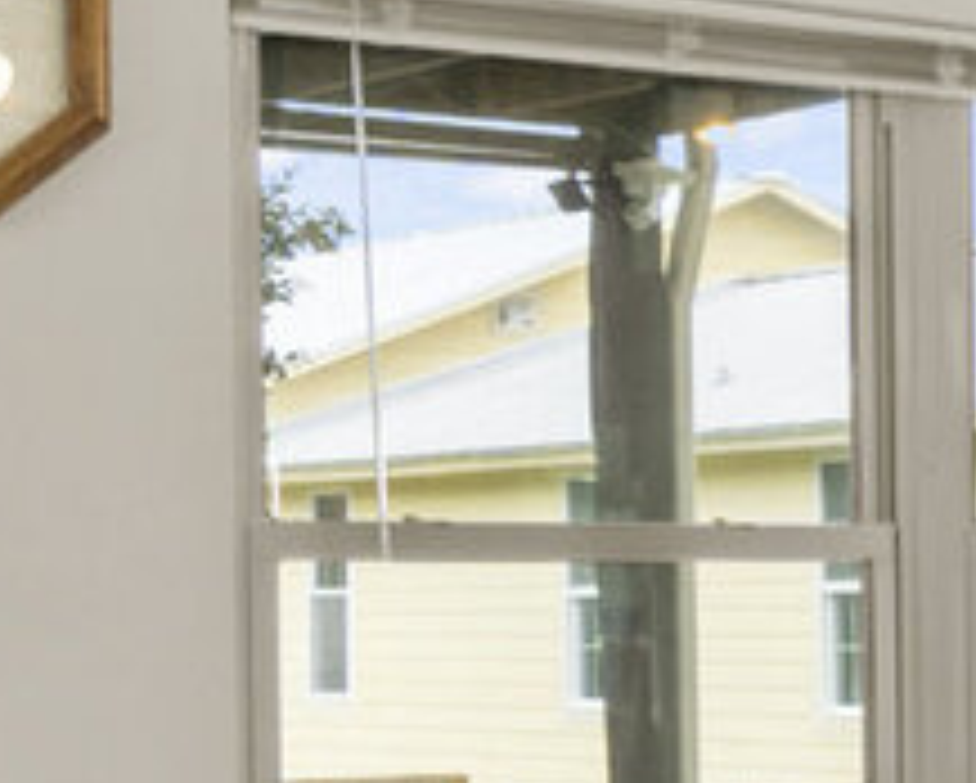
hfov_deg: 11.2
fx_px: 3441
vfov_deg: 12.9
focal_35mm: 119
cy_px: 644
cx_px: 2789
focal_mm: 17
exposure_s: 1/1.67
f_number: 6.3
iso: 320
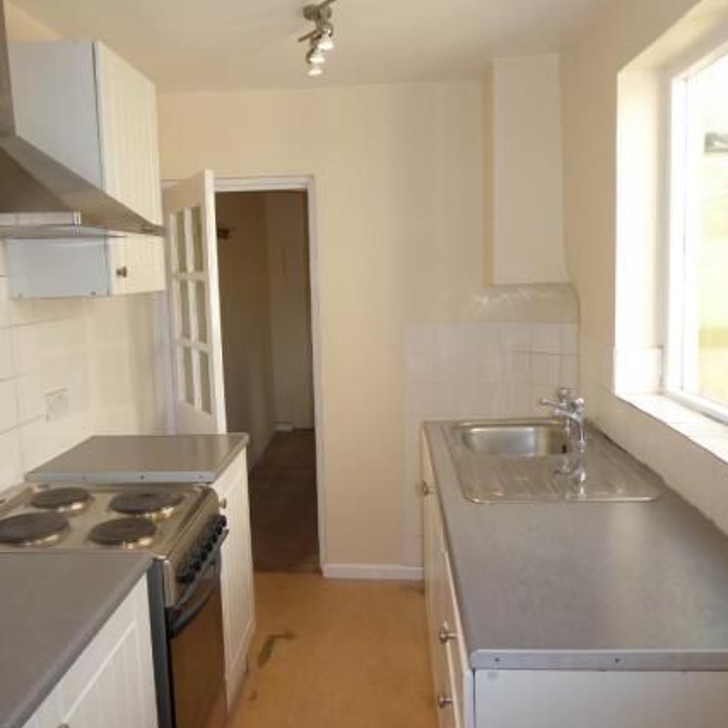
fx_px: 690
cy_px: 361
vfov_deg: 55.6
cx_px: 320
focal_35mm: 29
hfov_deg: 55.5
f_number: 3.3
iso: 100
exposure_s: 1/125
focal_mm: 4.3
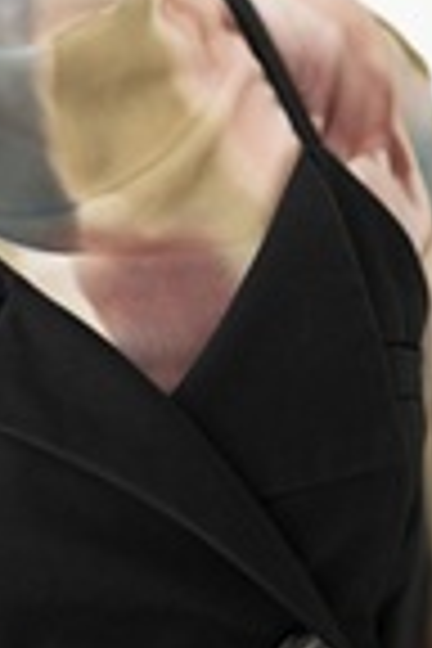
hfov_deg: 3.4
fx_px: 7181
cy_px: -86
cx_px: -36
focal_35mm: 399
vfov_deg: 5.1
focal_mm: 147
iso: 320
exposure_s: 1/160
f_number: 2.8
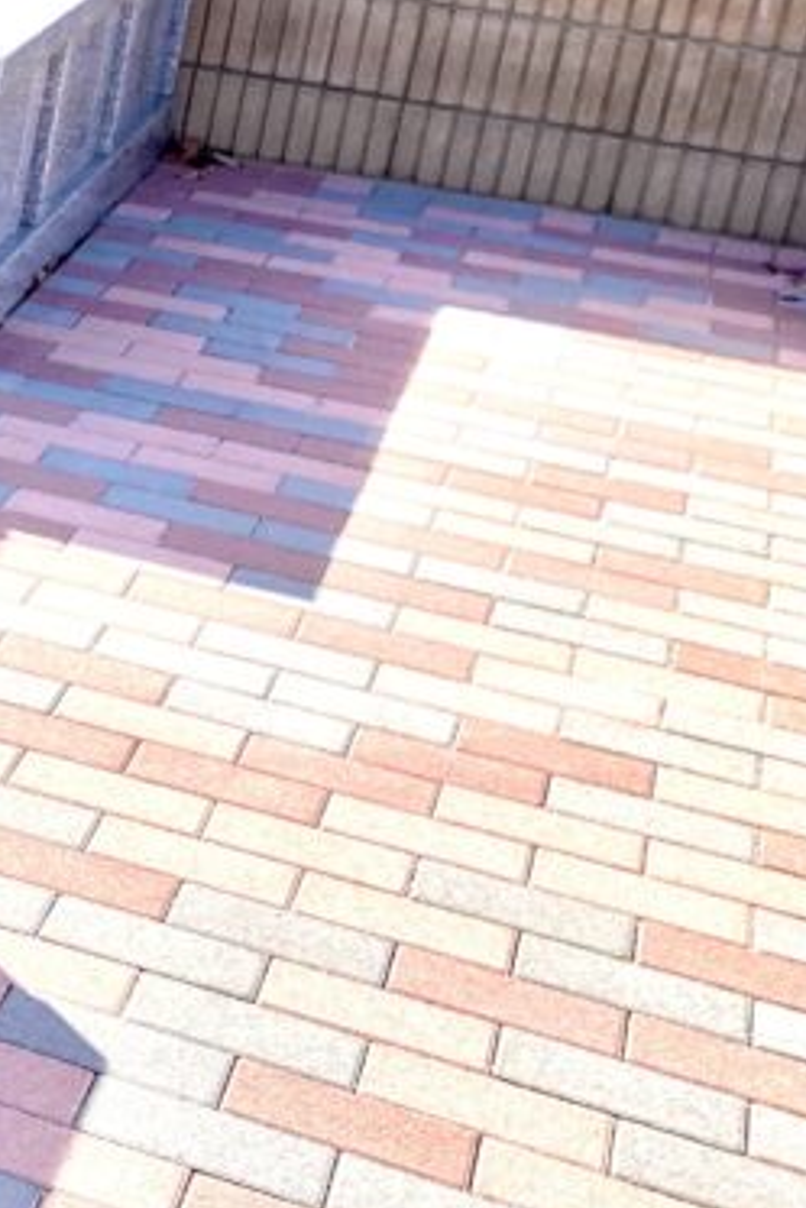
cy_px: 408
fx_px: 2684
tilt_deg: -19.5
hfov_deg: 14.3
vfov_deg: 25.2
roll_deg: -4.1
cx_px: -787
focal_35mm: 80
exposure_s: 1/1279
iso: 32
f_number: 1.8
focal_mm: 3.99
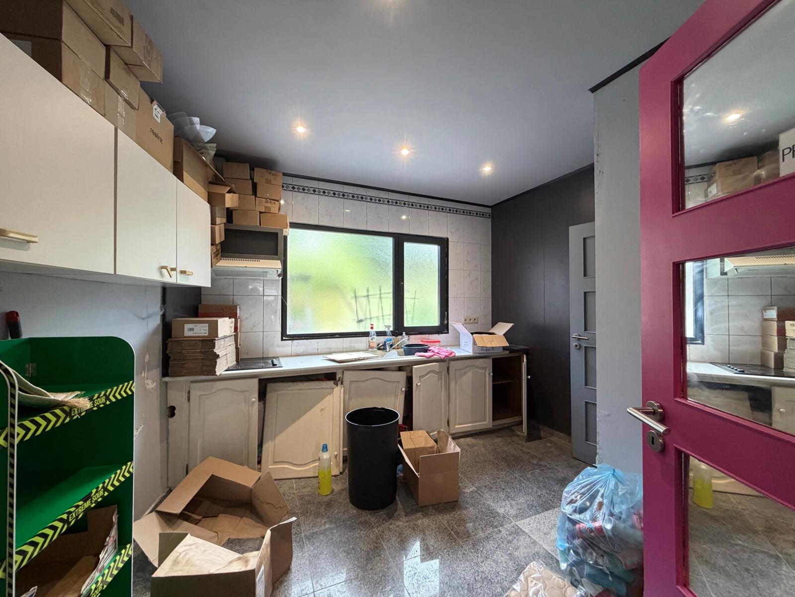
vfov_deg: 85.7
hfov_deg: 102.1
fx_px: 322
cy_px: 298
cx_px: 398
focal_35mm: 14
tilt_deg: +0.2
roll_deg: -0.3
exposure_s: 1/119
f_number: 2.2
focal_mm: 2.22
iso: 320
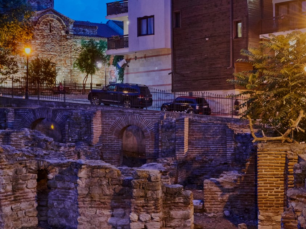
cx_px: 154
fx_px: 522
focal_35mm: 59
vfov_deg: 24.7
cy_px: 85
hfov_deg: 32.7
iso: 1250
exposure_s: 1/2.5
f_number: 8
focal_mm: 32
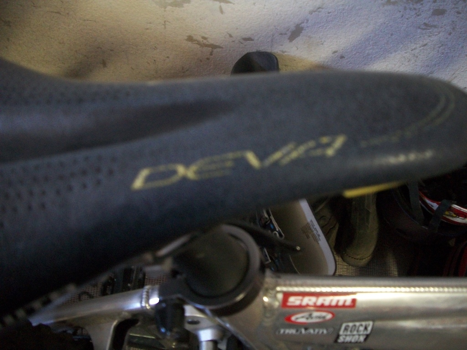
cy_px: 175
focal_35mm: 32
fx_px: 432
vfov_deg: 44.2
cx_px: 234
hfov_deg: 56.8
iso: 220
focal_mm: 5.7
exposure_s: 1/10
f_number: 2.9
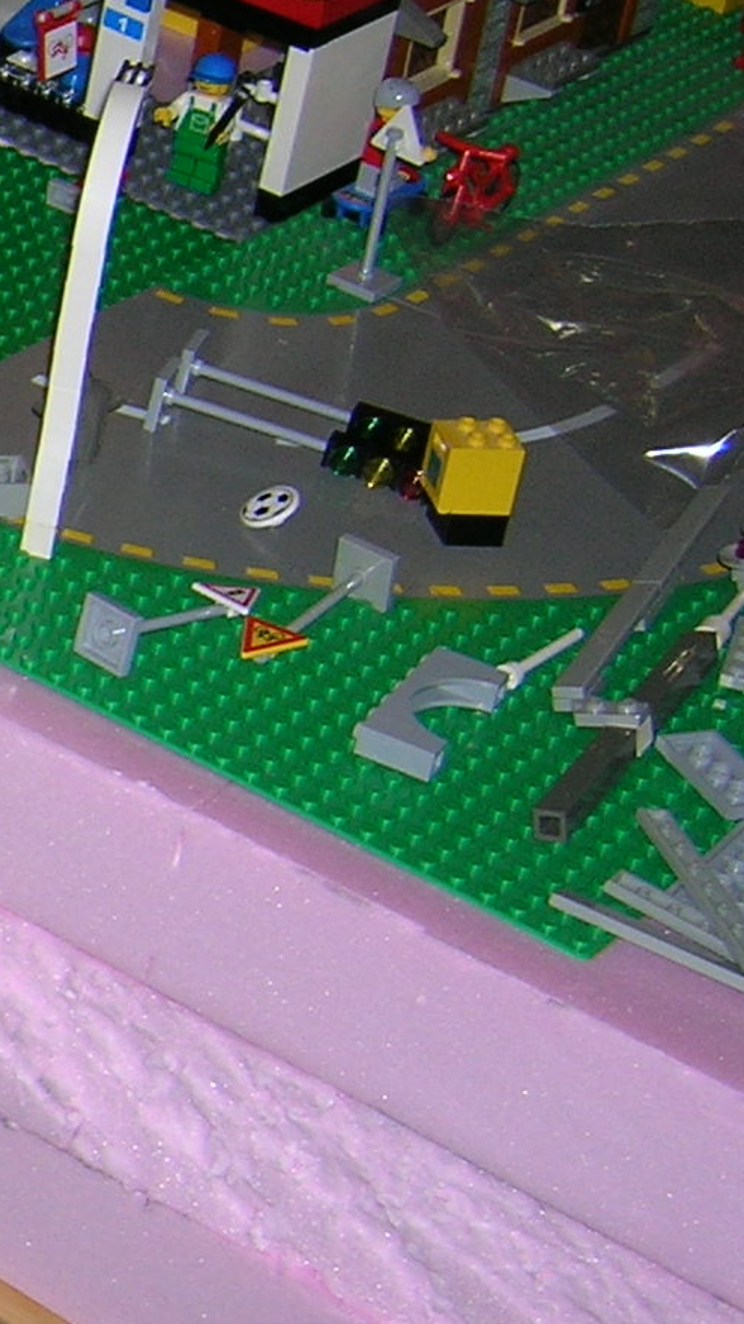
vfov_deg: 19.6
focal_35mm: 109
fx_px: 3826
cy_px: 807
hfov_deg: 9.6
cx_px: -1172
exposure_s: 1/60.1
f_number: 2.9
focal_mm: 5.7
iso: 50
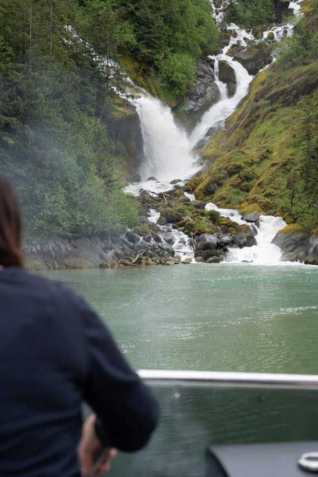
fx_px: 1323
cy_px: 238
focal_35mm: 100
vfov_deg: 20.4
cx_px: 159
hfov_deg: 13.7
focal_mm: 100
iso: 500
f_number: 8
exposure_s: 1/400
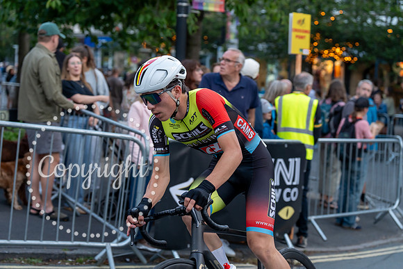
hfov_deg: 28.8
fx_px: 784
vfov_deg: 19.5
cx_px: 202
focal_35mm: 70
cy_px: 134
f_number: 3.5
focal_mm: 70
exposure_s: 1/800
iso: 2000
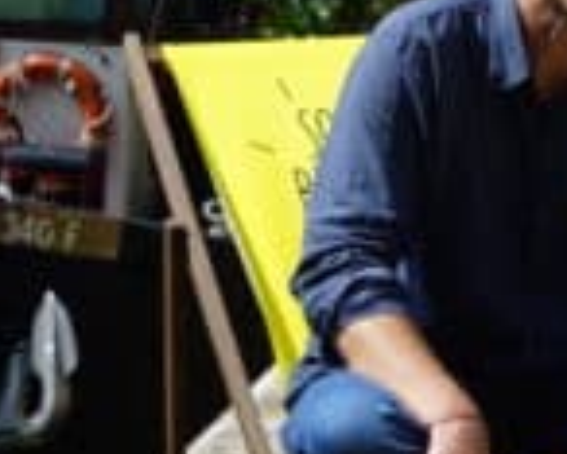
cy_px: 235
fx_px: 2149
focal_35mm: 128
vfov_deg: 12.1
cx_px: 427
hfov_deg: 15.0
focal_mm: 26
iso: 100
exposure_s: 1/160
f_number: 10
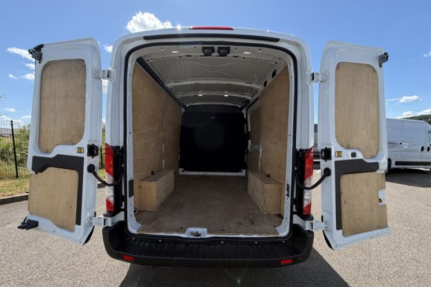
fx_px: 180
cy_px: 155
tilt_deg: -4.2
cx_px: 214
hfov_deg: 100.4
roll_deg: +0.7
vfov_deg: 77.2
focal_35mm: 15
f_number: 2.2
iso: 40
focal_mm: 2.22
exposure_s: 1/751
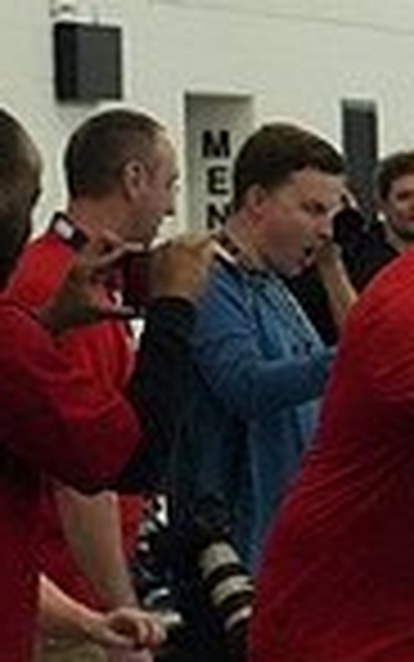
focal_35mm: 361
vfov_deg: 5.8
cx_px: 1174
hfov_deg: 3.6
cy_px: 581
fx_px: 6511
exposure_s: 1/1000
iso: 10000
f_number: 5.6
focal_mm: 60
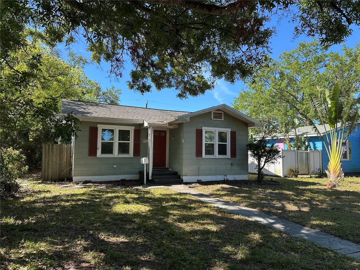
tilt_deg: +4.3
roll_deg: -0.3
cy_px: 135
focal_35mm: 24
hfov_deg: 71.6
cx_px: 180
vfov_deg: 56.8
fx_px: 250
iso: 80
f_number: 1.78
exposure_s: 1/1562
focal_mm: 6.86
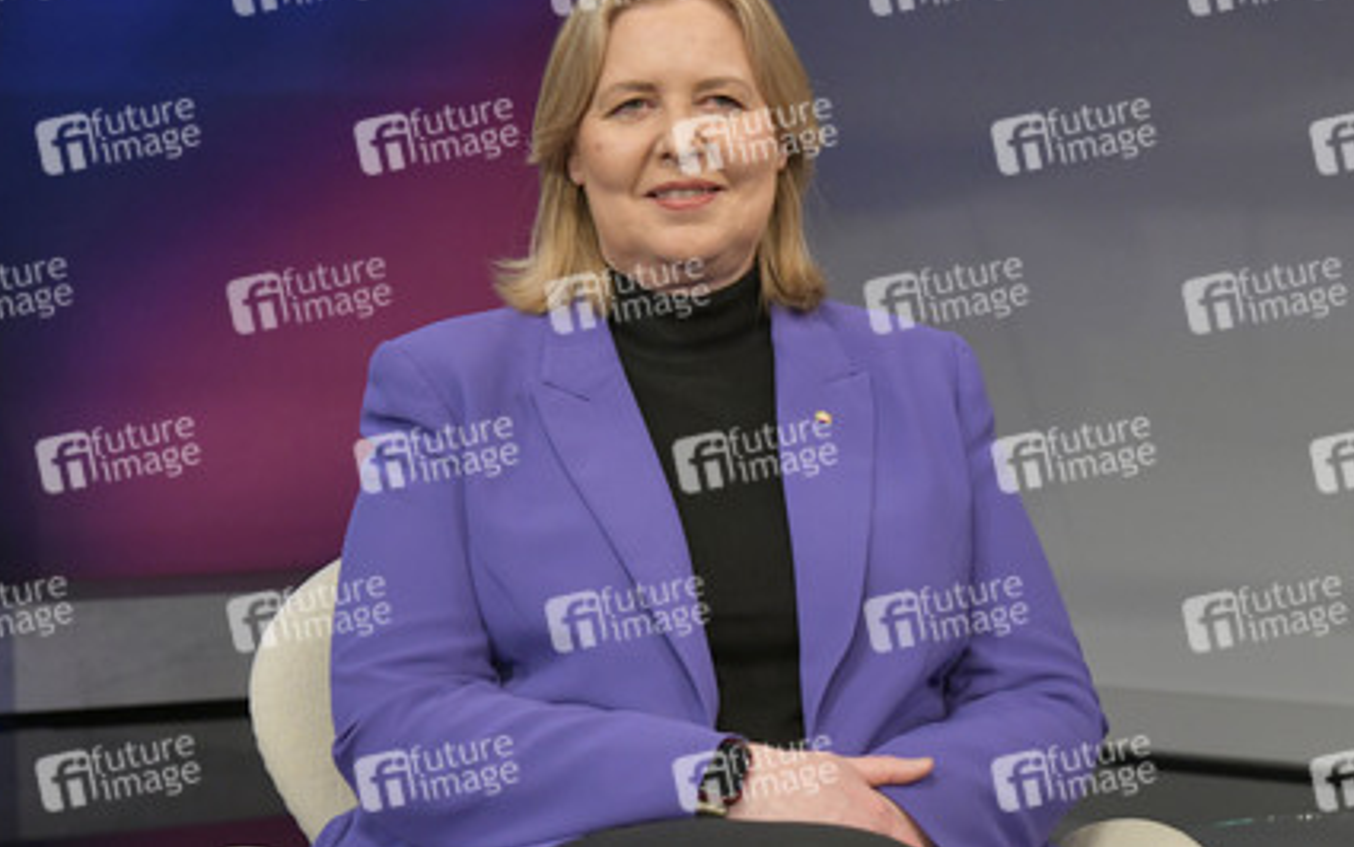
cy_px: 376
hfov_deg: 37.5
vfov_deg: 24.0
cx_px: 671
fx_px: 1993
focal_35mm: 54
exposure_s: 1/200
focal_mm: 50
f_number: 6.3
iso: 2500
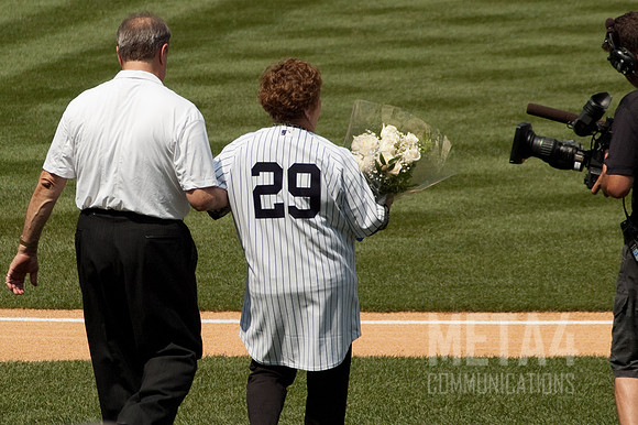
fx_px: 6594
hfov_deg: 5.5
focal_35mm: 372
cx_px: 269
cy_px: 246
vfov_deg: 3.7
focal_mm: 170
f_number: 8
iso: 320
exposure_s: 1/1000
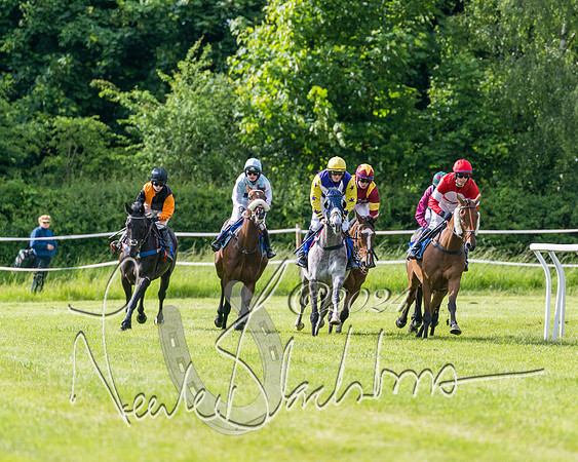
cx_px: 337
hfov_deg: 4.2
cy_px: 218
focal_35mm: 462
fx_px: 7894
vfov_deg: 3.4
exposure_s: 1/3200
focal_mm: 280
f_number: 4
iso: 400
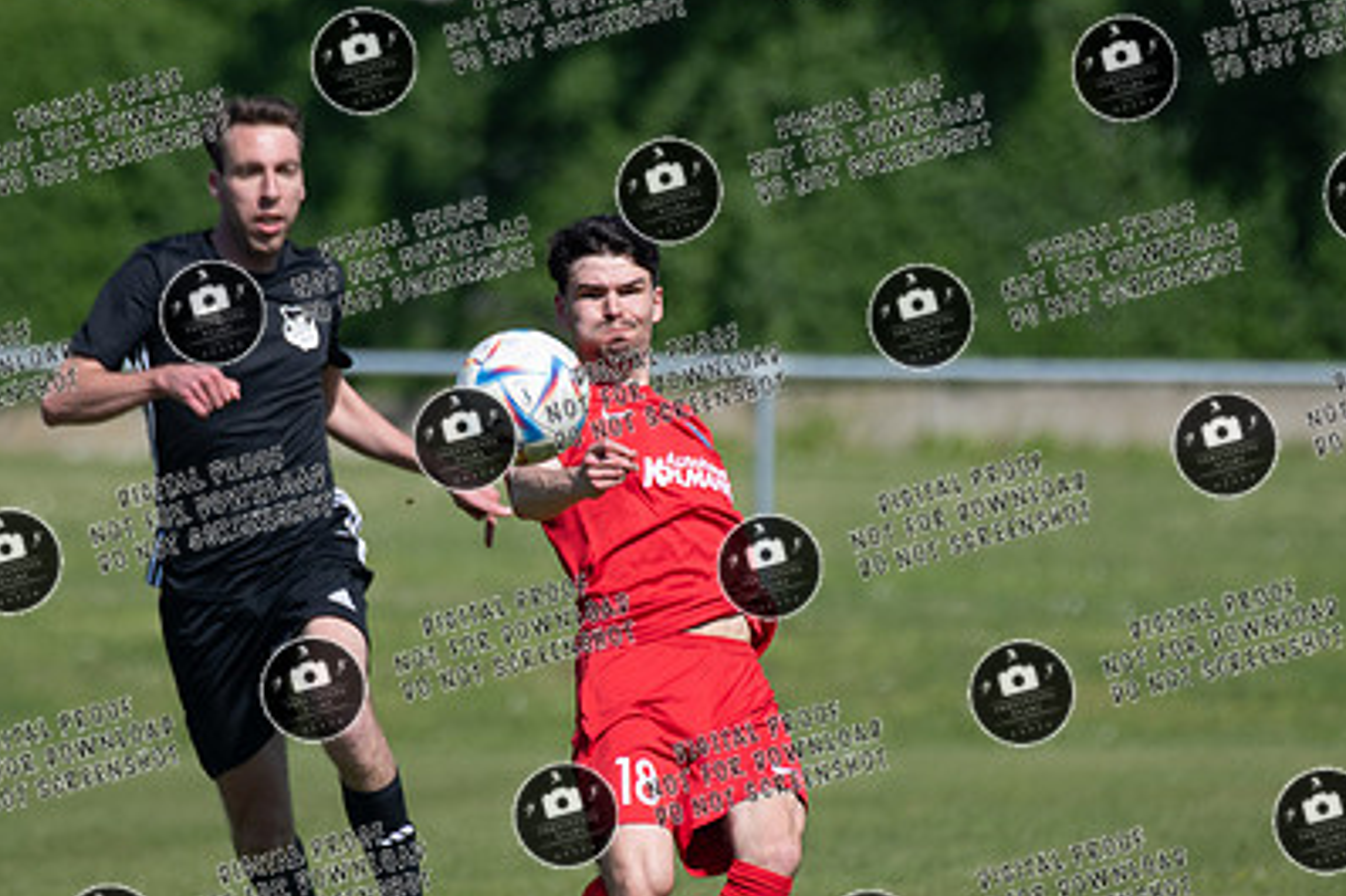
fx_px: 28851
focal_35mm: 772
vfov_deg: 1.8
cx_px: 534
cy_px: 607
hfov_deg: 2.7
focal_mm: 420
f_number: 5.6
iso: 220
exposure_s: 1/1600
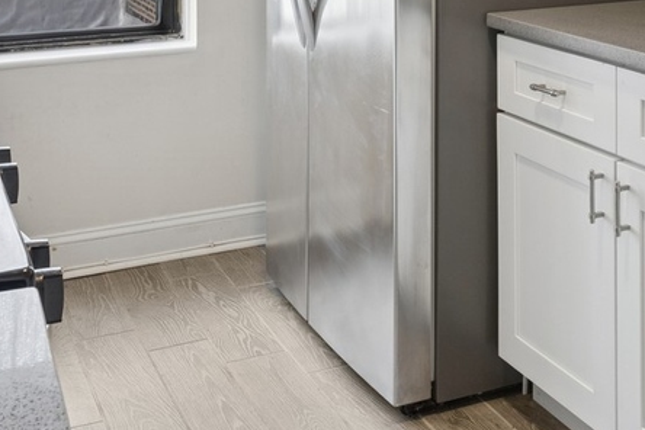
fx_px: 1111
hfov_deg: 32.0
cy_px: -137
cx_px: 459
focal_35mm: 62
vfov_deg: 20.0
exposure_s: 1/60
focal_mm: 17
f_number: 8
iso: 320
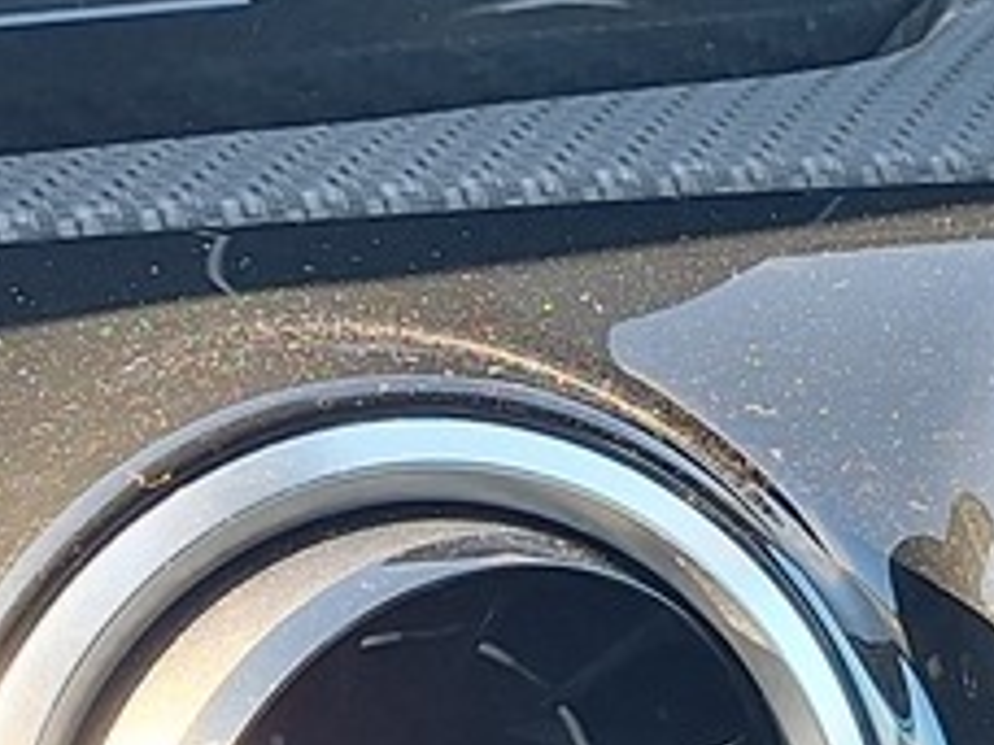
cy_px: 667
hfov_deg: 13.6
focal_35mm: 145
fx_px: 4164
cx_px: 750
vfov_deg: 10.2
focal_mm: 5.54
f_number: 1.8
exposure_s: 1/100
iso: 64
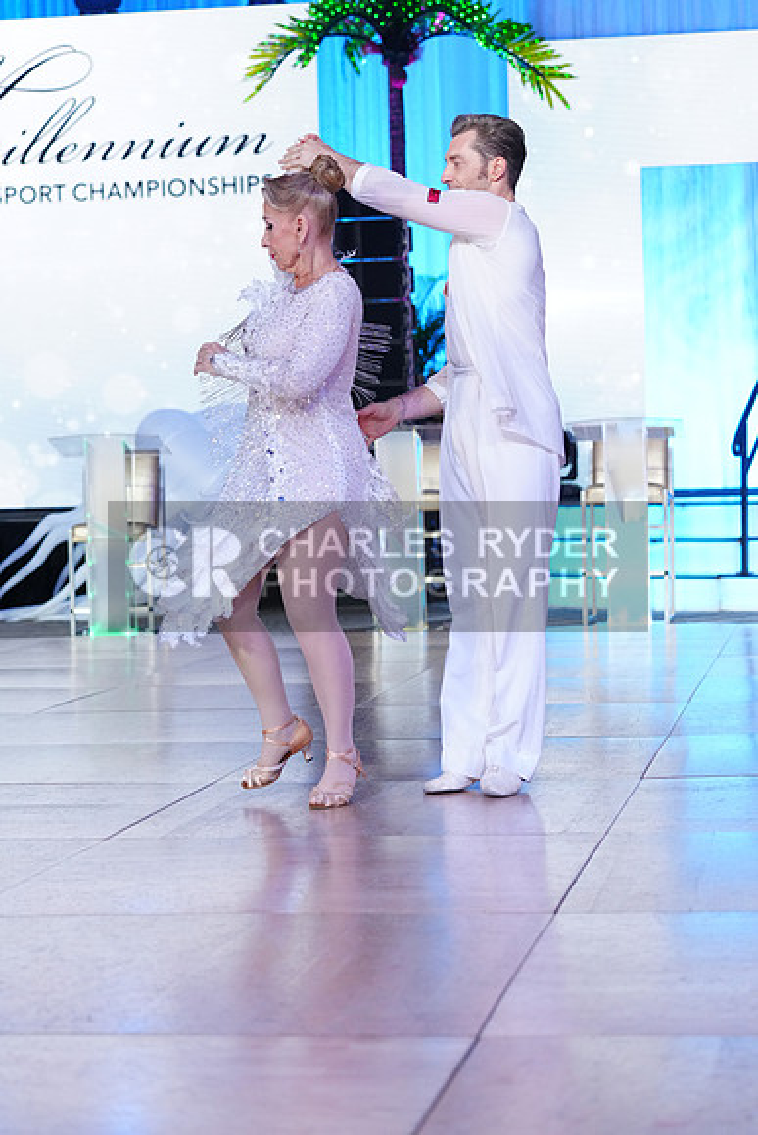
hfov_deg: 15.9
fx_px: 2714
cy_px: 568
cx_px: 379
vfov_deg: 23.6
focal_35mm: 86
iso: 2500
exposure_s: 1/400
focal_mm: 86
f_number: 4
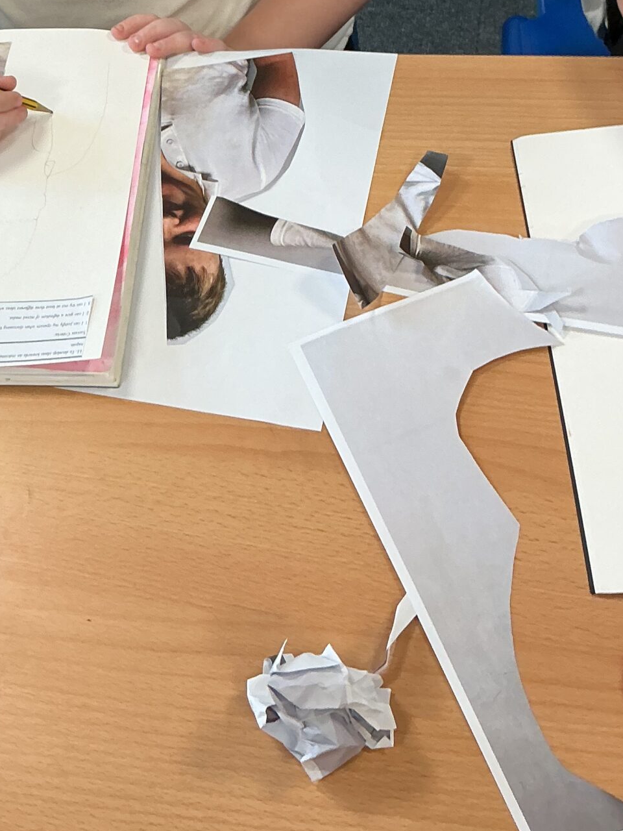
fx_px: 1392
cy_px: 45
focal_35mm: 58
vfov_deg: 31.3
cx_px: 88
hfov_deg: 24.6
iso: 50
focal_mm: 3
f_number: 1.8
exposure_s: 1/60
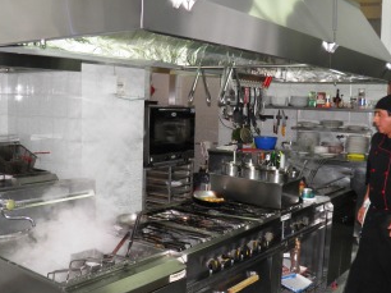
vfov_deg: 35.1
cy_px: 148
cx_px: 196
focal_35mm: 41
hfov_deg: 45.8
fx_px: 463
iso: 100
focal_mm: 4.9
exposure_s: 1/30
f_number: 2.8
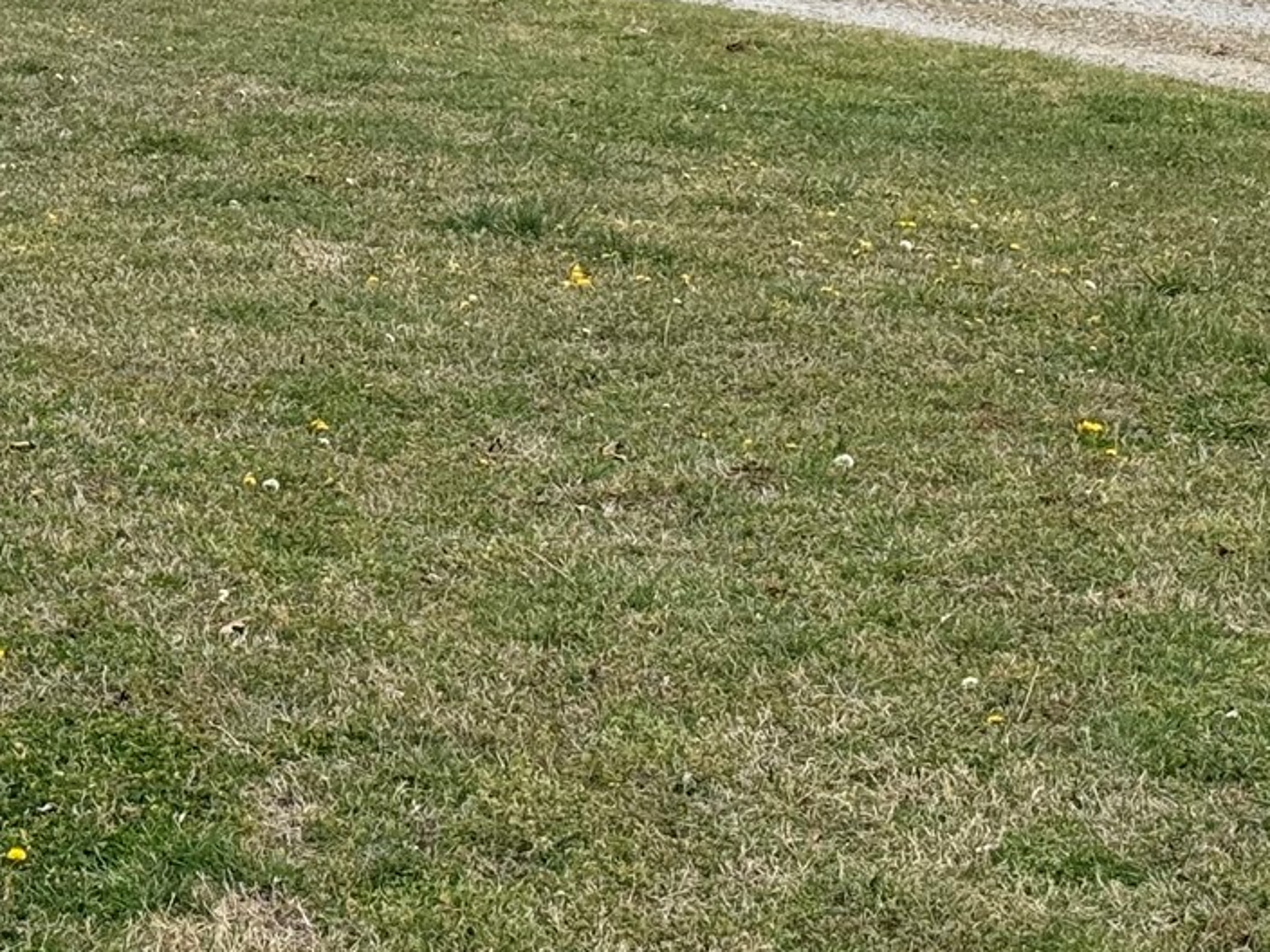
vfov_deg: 11.1
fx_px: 4806
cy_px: -188
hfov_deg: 15.0
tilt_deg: -2.2
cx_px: 346
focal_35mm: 131
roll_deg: -1.1
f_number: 1.78
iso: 64
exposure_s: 1/6536
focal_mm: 6.76
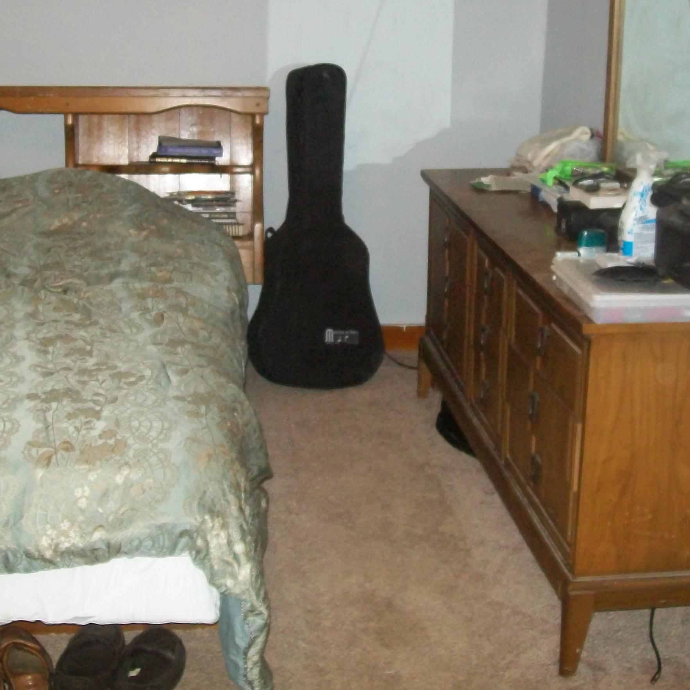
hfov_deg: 31.6
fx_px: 1218
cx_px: 299
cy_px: 258
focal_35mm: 54
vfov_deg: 31.5
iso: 160
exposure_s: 1/60
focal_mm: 6
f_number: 2.7
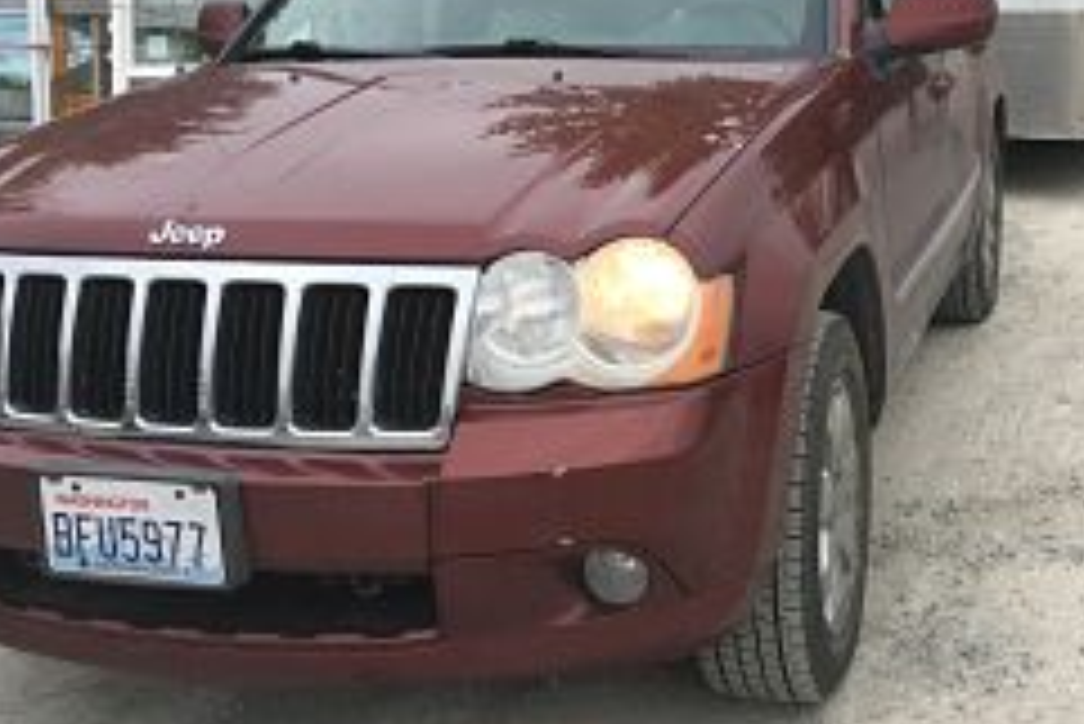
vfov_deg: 26.9
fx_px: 1506
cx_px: 711
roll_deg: +0.5
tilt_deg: -15.4
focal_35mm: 50
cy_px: 252
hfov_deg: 39.2
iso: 25
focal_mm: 4.15
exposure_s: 1/361
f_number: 2.2
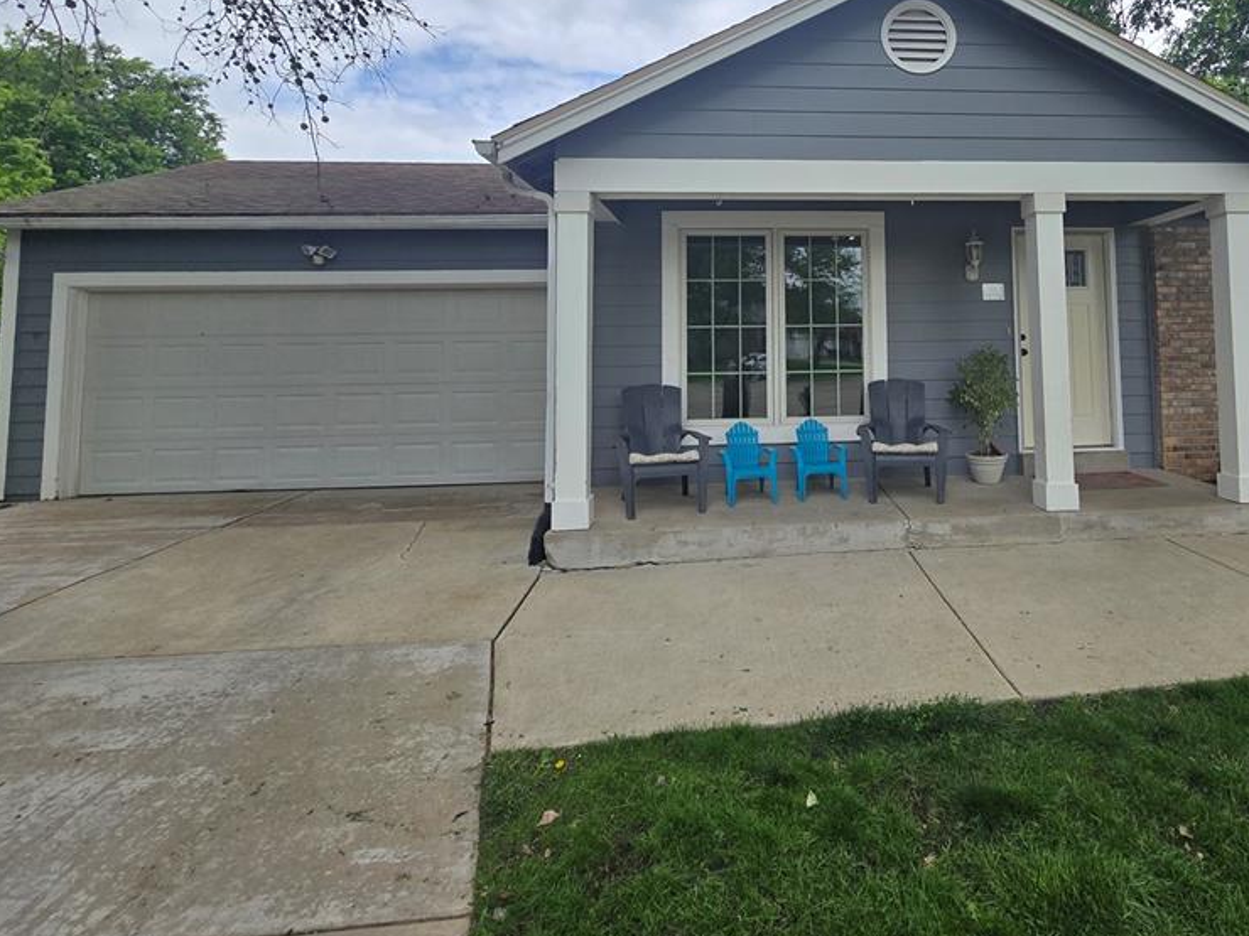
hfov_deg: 85.5
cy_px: 300
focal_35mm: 18
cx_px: 803
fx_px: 649
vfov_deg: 69.2
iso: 50
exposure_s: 1/2105
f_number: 2.2
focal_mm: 2.2
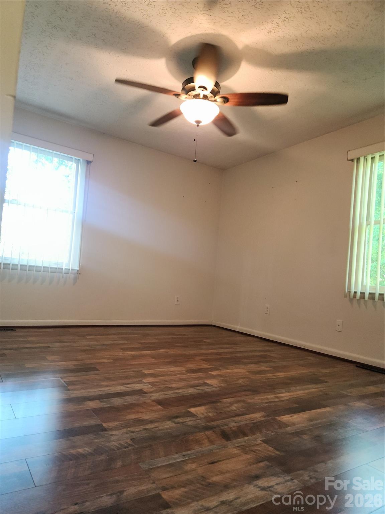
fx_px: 341
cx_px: 192
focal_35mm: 23
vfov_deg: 73.9
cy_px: 257
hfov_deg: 58.9
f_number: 1.8
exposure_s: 1/60
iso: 200
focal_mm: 5.4
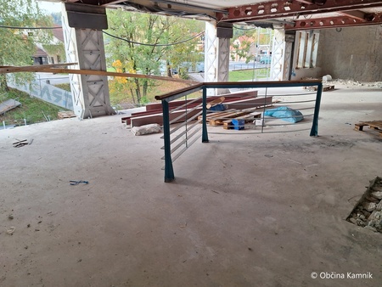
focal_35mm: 23
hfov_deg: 73.9
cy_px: 144
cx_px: 191
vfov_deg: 58.9
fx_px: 254
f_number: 1.8
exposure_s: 1/214
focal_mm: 5.54
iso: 40
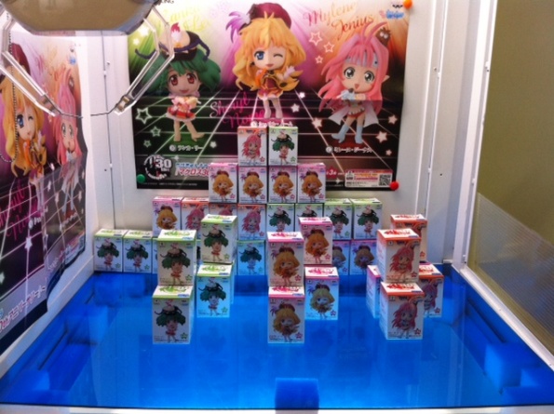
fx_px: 560
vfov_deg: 40.6
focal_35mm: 35
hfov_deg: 52.7
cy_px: 207
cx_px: 277
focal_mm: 3.85
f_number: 2.8
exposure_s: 1/30
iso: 80
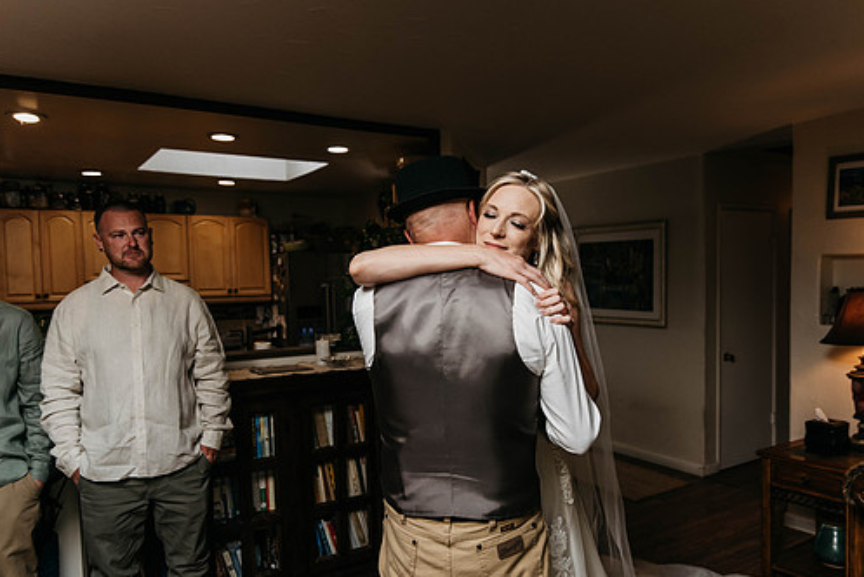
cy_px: 315
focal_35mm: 28
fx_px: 672
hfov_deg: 65.3
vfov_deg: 46.4
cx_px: 466
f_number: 2.8
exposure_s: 1/400
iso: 1000
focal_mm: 24
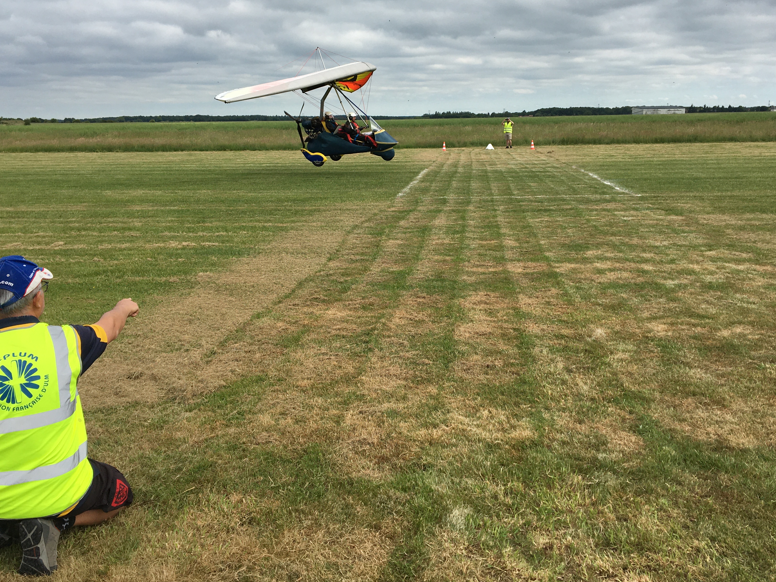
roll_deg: +0.9
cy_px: 251
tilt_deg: -11.8
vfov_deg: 41.7
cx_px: 398
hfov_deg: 54.0
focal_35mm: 34
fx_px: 762
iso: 25
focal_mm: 4.15
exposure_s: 1/1672
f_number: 2.2
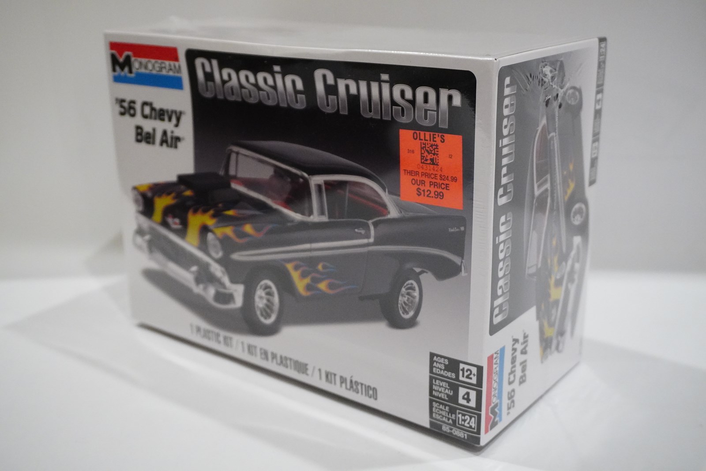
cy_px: 236
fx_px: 824
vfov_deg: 31.9
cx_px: 353
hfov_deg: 46.4
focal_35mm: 42
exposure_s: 1/100
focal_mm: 28
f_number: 4.5
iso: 5000
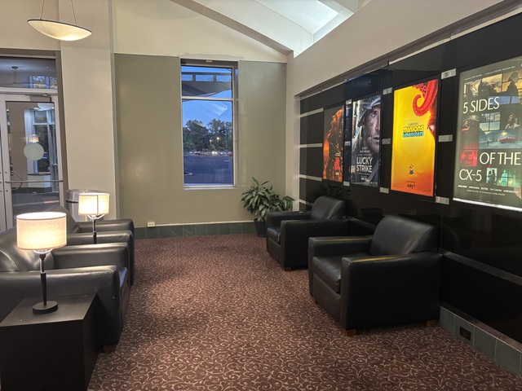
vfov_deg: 53.1
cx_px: 261
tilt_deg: -6.6
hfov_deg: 67.3
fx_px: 392
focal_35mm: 26
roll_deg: +0.4
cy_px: 196
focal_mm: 5.96
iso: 500
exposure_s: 1/60
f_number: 1.6
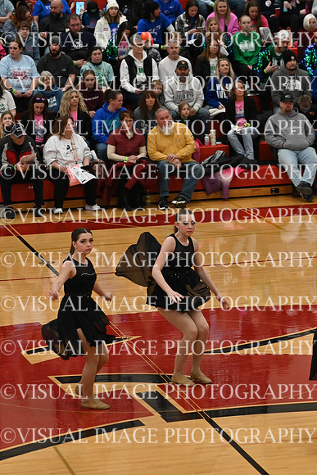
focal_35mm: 157
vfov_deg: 13.1
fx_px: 2072
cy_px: 238
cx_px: 158
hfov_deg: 8.7
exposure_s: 1/400
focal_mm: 105
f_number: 4
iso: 5000
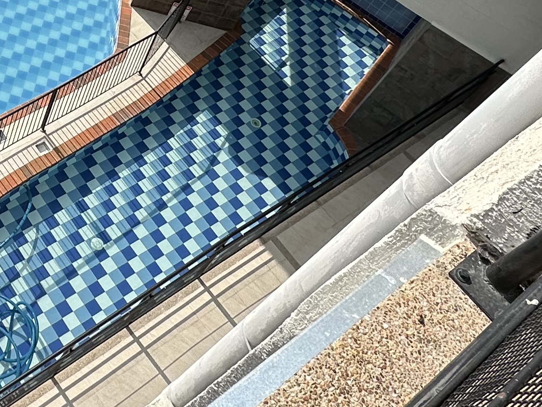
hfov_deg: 35.1
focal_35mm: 50
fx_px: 783
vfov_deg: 27.4
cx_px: 16
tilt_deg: -46.5
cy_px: -5
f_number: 2.2
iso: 50
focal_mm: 2.22
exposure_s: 1/2506
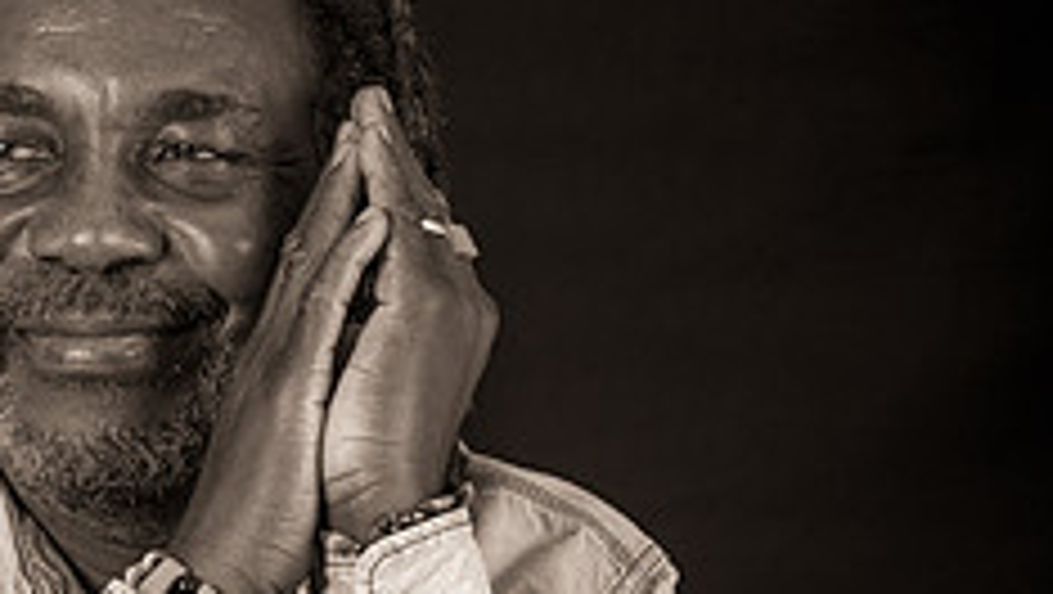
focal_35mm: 229
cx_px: -40
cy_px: 470
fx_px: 6398
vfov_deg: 5.3
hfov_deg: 9.3
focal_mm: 85
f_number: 8
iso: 100
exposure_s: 1/100
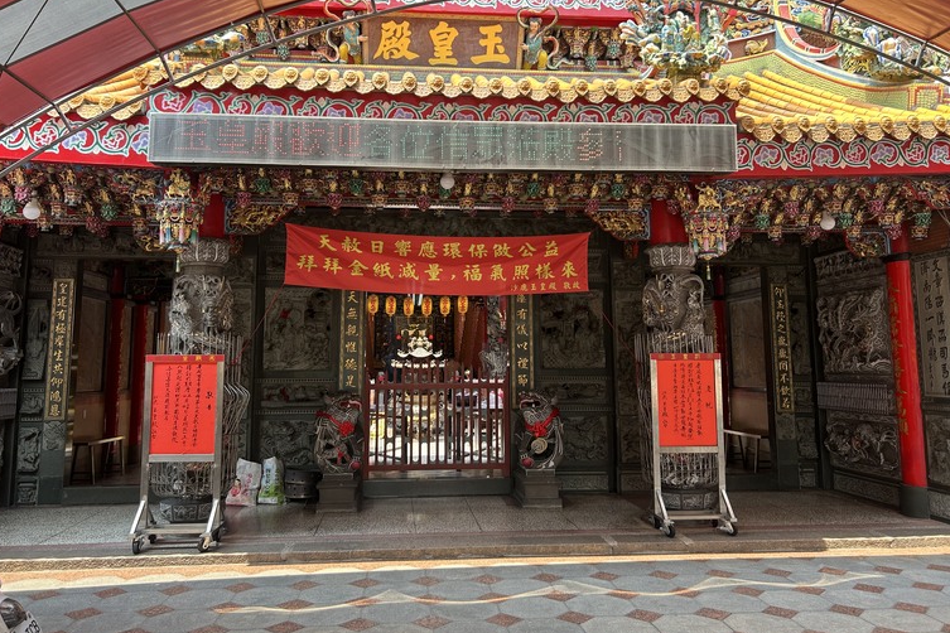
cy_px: 273
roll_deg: +0.3
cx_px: 474
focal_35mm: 28
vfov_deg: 46.3
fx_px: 739
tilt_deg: +7.1
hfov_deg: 65.5
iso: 40
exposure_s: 1/282
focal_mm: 5.7
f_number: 1.5
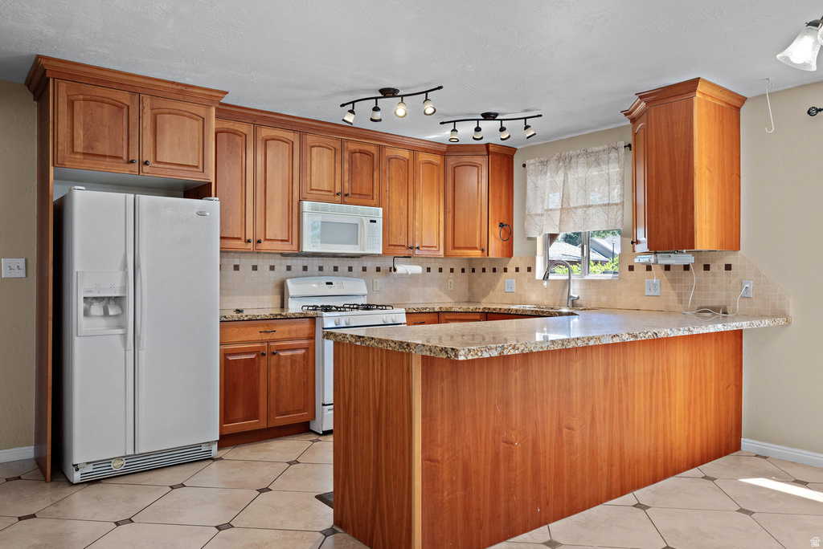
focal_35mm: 24
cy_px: 274
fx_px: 560
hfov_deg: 72.6
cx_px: 412
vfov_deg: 52.3
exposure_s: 1/10
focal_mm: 24.5
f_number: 8
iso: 500
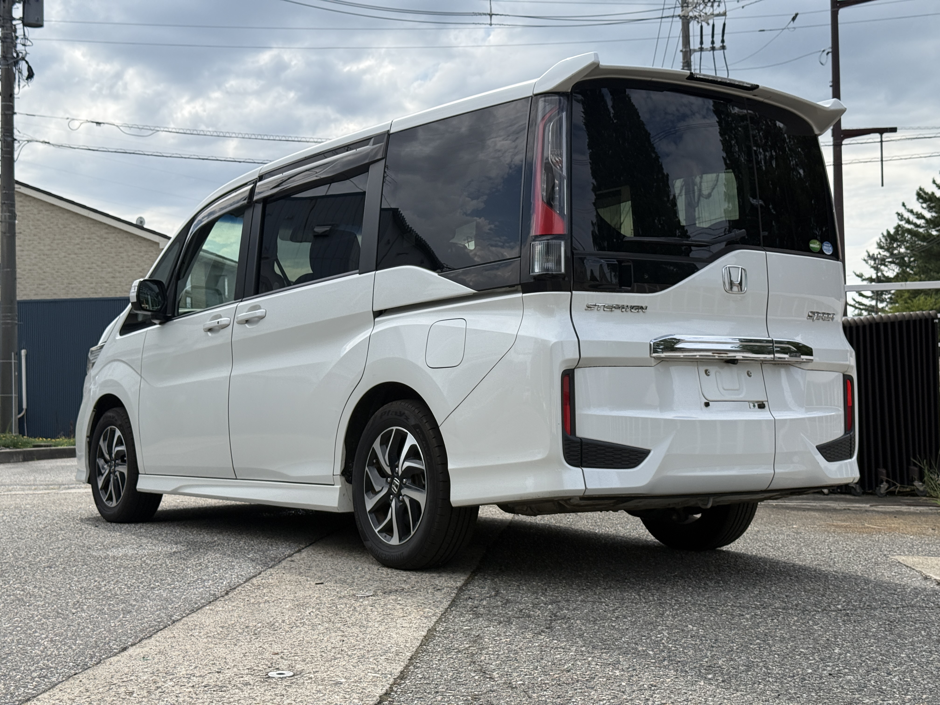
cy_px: 352
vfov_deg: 30.3
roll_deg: +1.5
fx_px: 1303
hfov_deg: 39.7
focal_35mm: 48
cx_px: 470
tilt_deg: +1.9
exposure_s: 1/4878
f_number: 1.78
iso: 80
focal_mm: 6.76
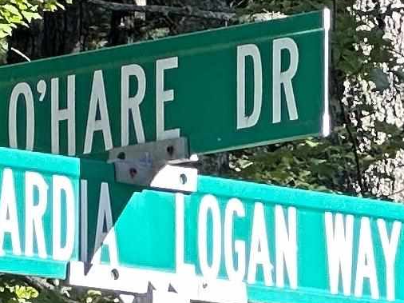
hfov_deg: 5.5
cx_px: 174
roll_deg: -0.7
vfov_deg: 4.1
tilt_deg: -2.8
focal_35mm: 359
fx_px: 4188
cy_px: 584
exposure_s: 1/99
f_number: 2.8
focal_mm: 9
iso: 40
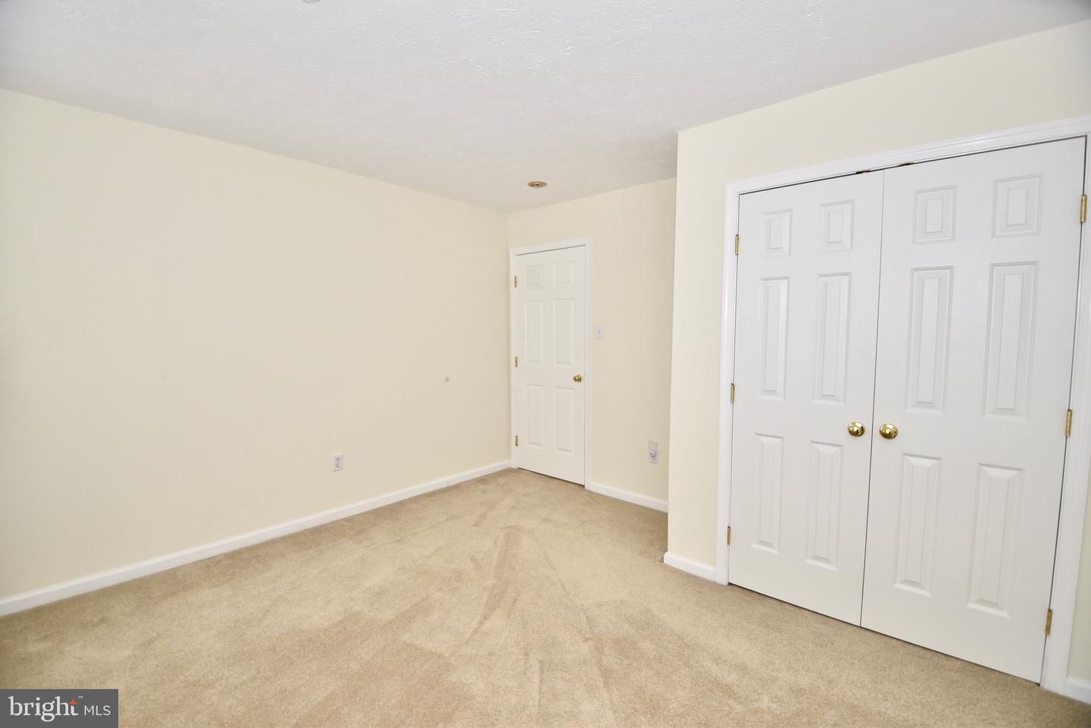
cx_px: 546
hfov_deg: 100.4
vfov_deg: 77.3
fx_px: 455
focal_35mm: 15
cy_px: 364
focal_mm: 10
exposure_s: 1/13
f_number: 3.5
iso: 100
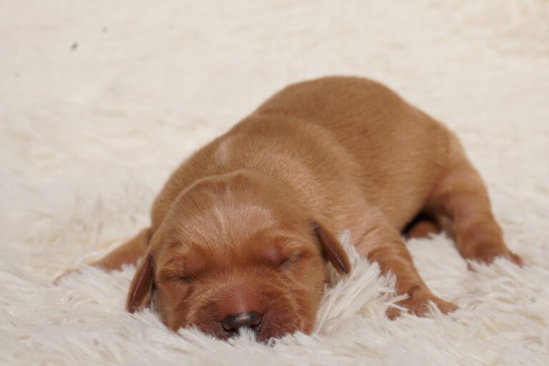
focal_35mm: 105
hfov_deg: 19.5
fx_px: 1601
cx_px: 274
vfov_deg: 13.0
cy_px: 183
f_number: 11
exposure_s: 1/3200
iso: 640
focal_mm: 70
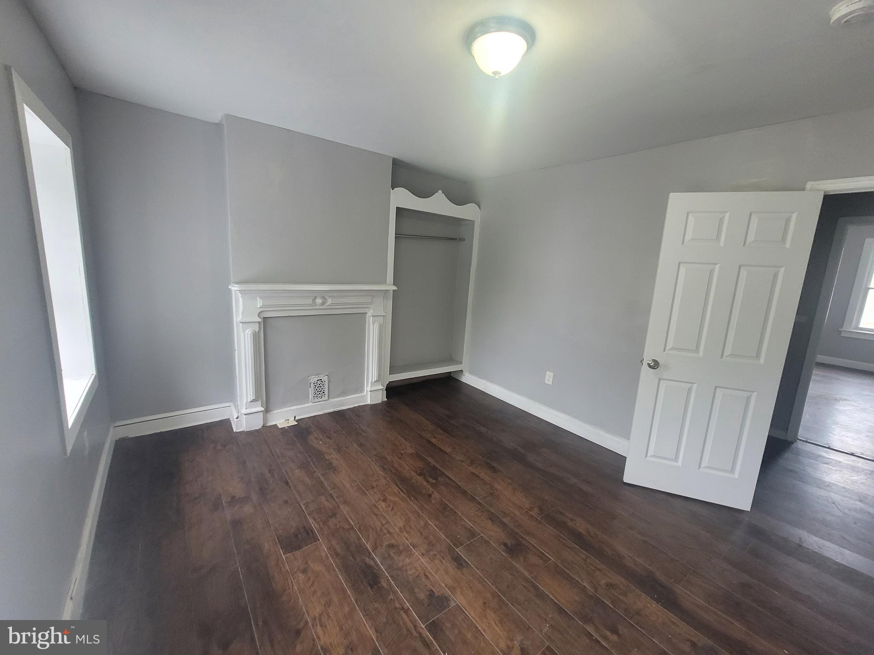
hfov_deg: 106.2
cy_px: 328
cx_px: 437
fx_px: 328
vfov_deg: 89.9
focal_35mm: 13
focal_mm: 2.2
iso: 320
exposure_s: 1/60
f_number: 2.2
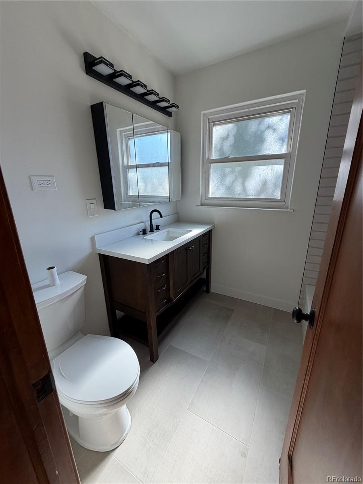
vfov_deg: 102.1
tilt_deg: -15.6
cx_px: 182
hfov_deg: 85.7
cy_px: 242
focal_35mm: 14
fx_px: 196
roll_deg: +1.5
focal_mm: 2.22
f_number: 2.2
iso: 100
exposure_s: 1/121
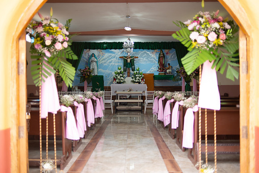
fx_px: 252
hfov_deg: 54.4
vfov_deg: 37.9
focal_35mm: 35
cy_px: 86
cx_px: 130
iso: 100
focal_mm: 35
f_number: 4.5
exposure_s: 1/125
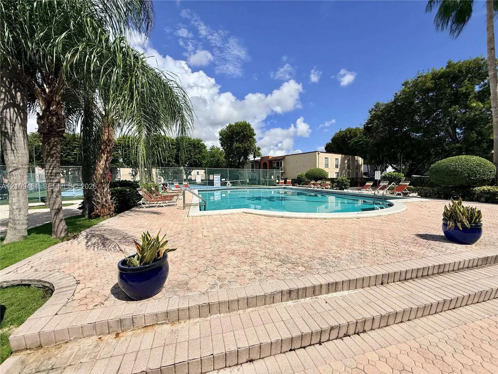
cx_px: 249
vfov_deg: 85.7
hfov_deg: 102.1
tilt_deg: -2.2
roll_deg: -1.3
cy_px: 187
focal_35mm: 14
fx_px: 201
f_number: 2.2
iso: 50
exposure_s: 1/6173
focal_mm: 2.22
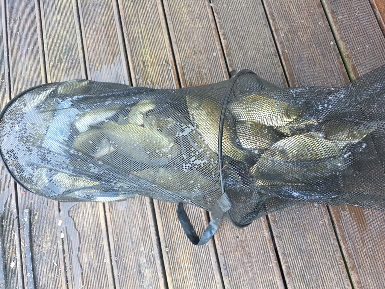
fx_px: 256
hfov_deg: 73.9
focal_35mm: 23
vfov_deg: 58.9
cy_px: 144
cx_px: 192
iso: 500
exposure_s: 1/120
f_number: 1.7
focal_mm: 6.3
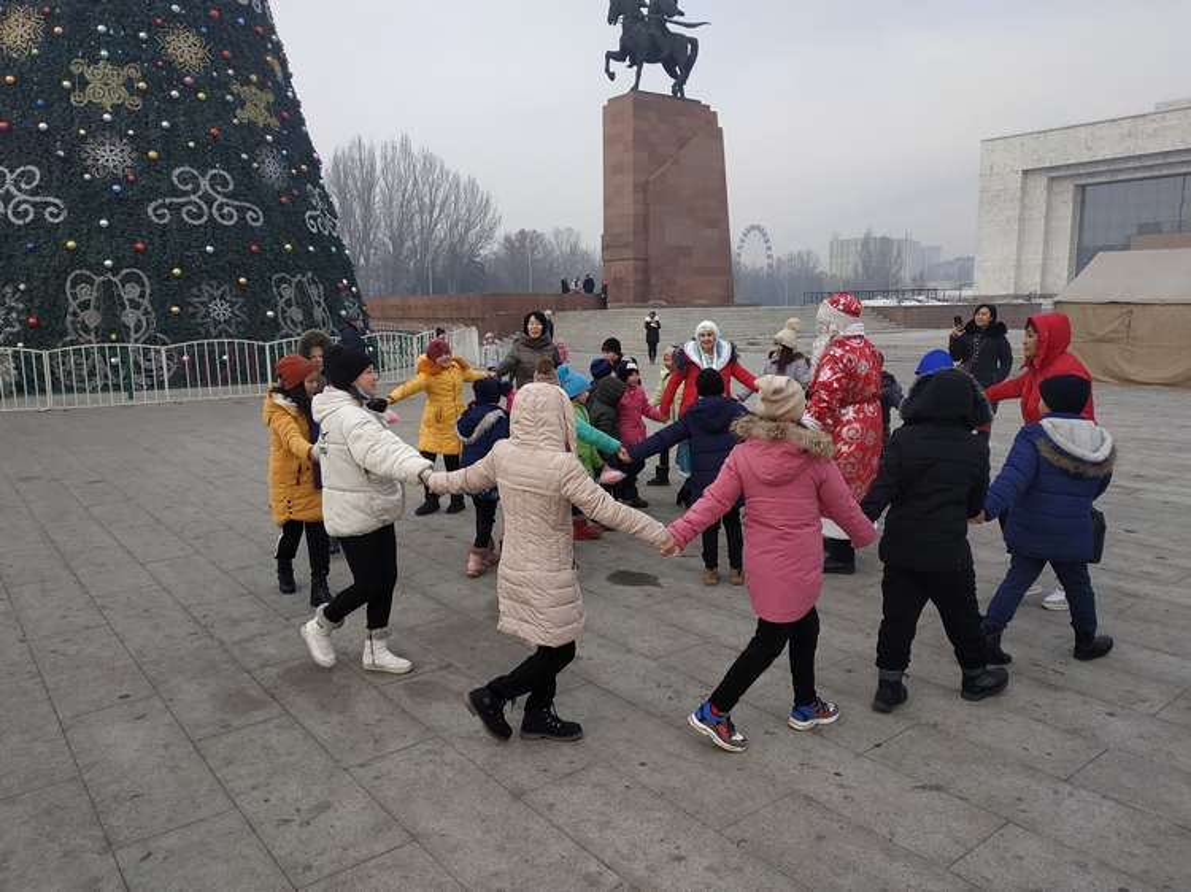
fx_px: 825
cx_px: 596
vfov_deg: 56.8
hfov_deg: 71.6
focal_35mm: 24
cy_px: 446
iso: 100
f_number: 1.9
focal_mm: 3.94
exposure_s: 1/926
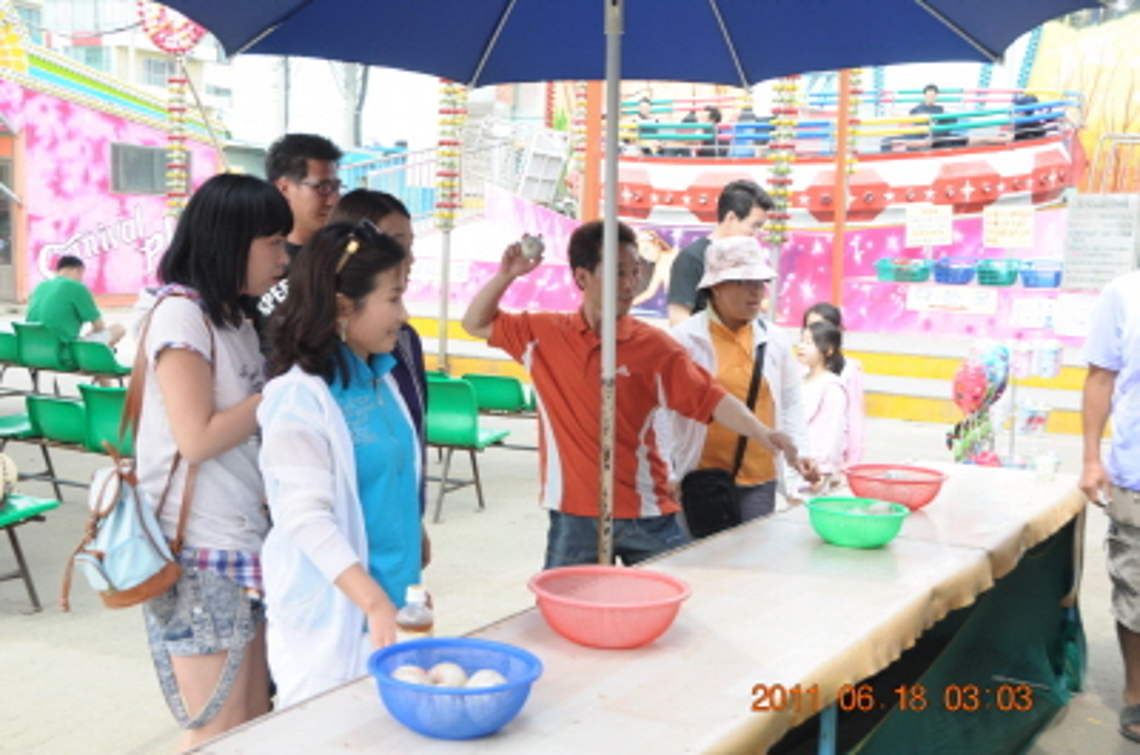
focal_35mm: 46
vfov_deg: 28.8
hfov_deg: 42.4
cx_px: 570
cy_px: 378
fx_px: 1470
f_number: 7.1
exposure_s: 1/125
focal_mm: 31
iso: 200
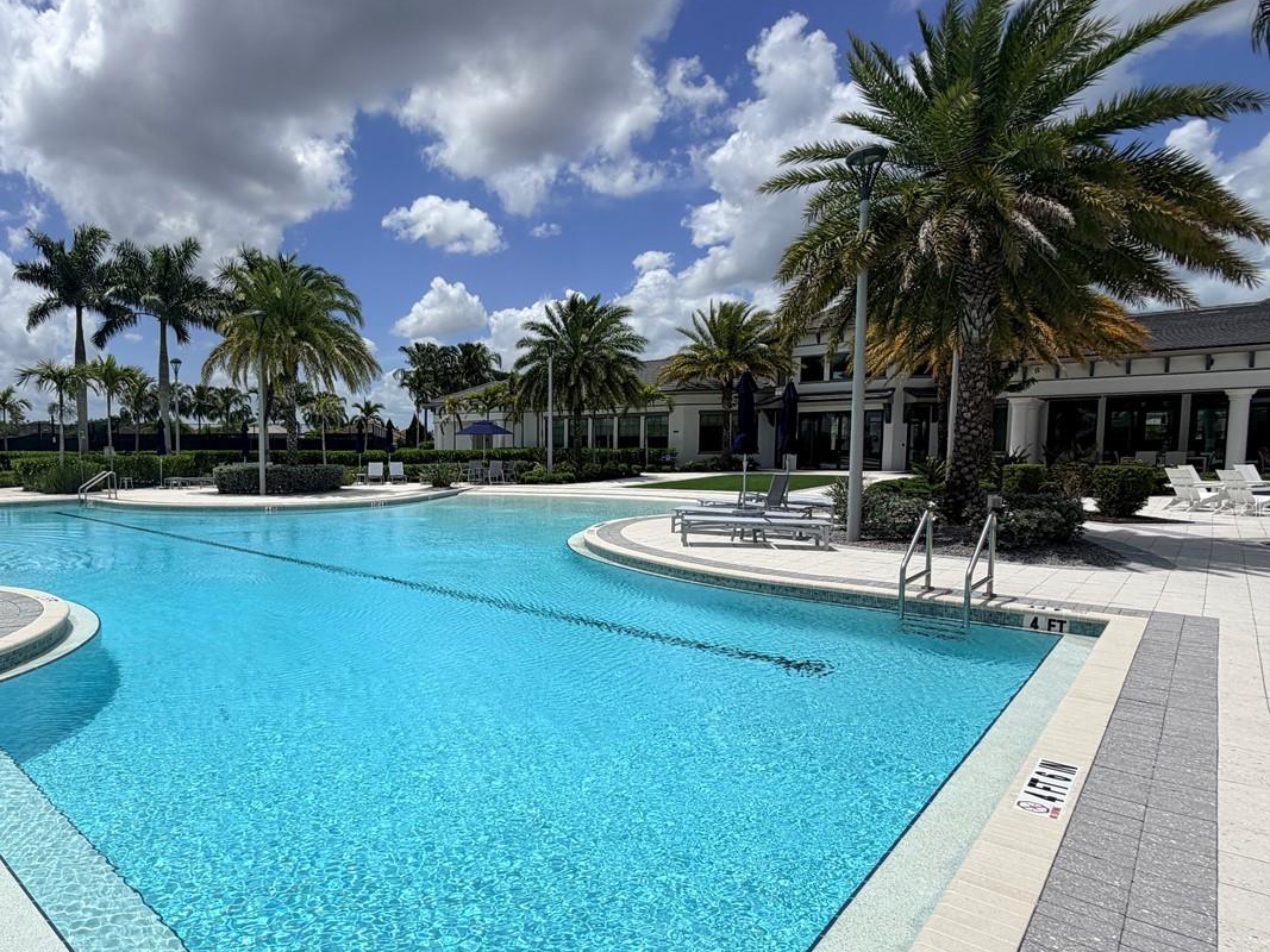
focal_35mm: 21
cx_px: 381
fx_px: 770
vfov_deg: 63.4
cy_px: 507
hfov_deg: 75.4
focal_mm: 2.22
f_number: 2.2
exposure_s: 1/2320
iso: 20
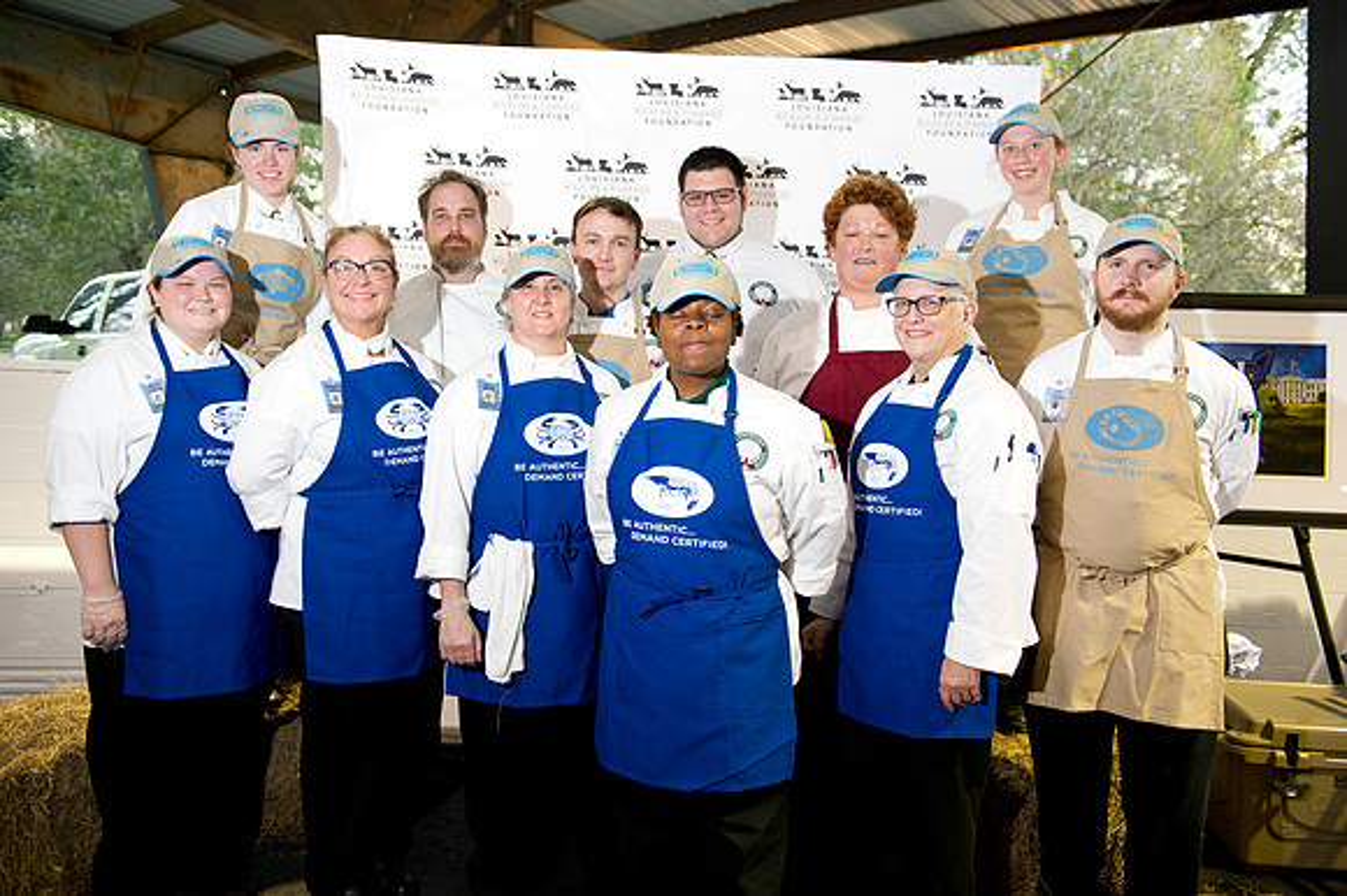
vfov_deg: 41.1
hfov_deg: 58.7
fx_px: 1197
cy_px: 448
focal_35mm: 32
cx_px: 674
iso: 800
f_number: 3.2
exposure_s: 1/100
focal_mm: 32
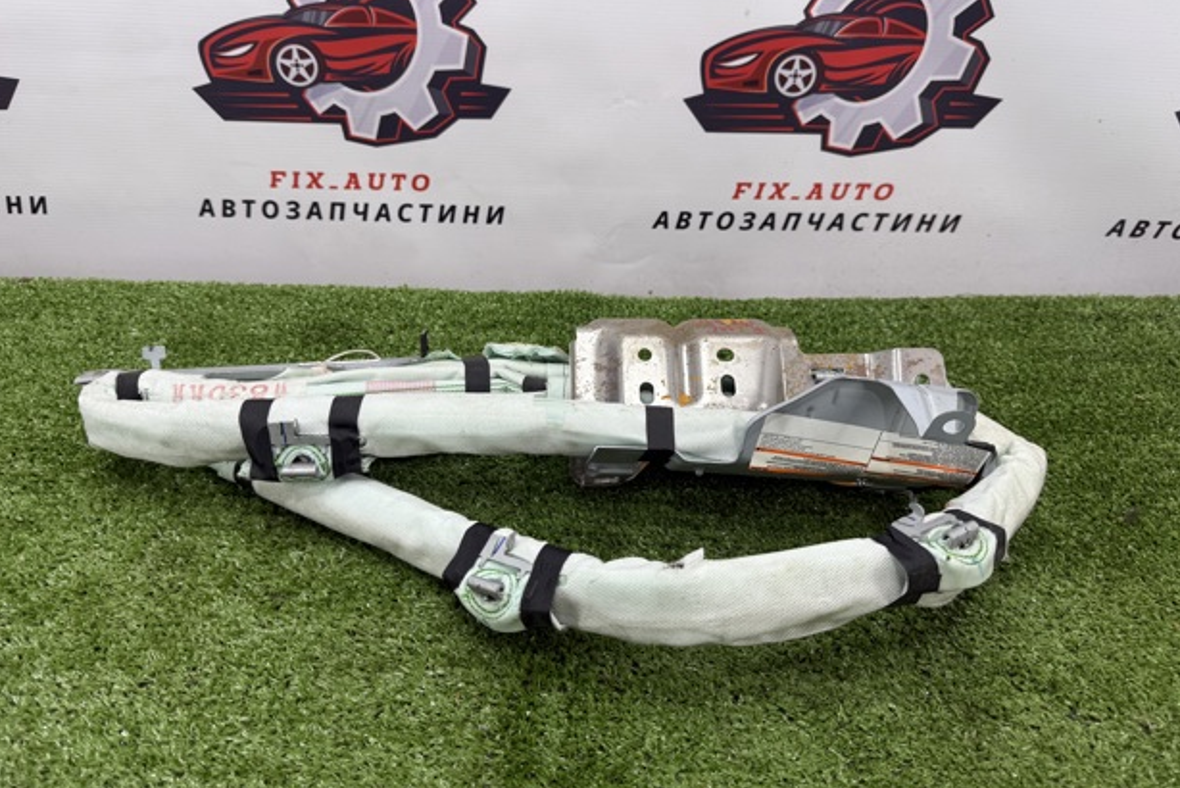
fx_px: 853
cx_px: 578
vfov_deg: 49.5
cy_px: 354
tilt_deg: -33.7
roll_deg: -1.3
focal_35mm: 26
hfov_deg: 69.4
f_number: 1.78
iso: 80
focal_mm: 6.76
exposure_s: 1/121
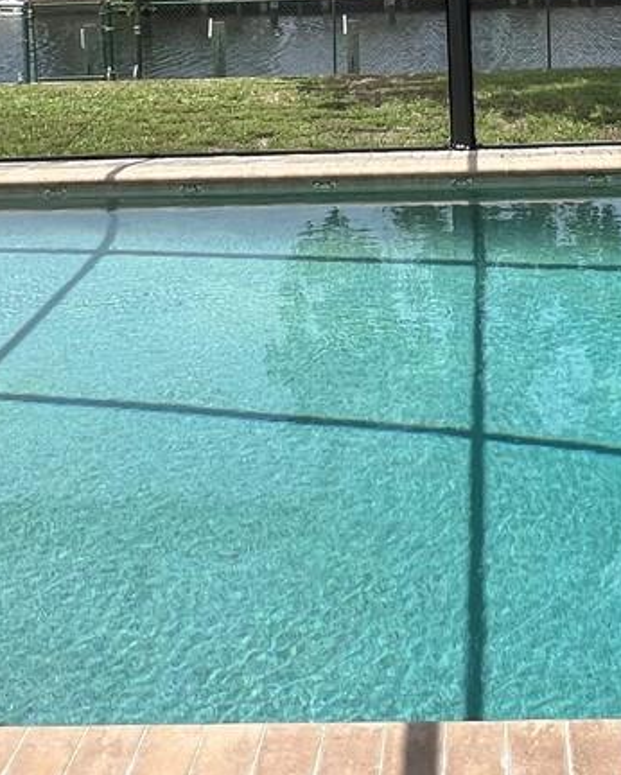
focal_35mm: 47
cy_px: -66
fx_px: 1079
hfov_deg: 31.5
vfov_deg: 34.4
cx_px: 468
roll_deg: +1.6
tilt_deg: -0.4
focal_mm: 1.57
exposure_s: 1/960
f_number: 1.8
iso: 32
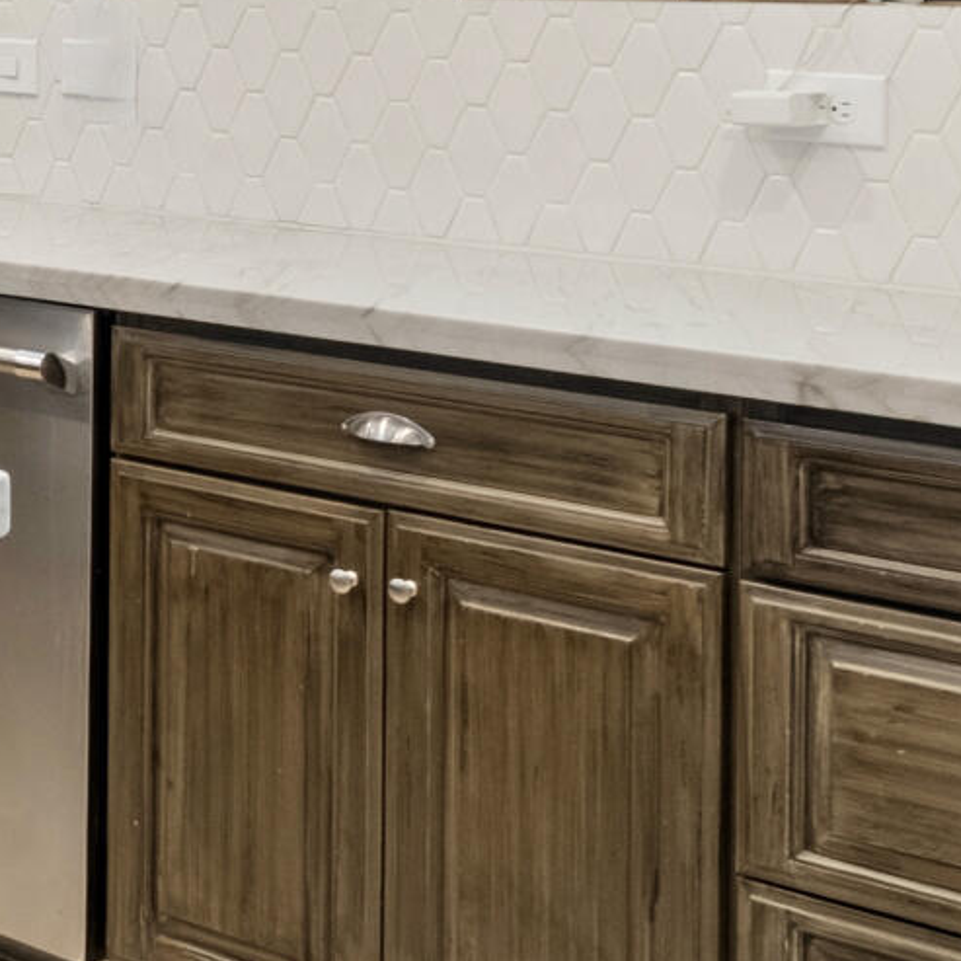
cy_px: -60
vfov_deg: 19.0
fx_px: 2764
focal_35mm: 88
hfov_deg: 15.7
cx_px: -959
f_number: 8
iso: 320
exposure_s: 1/1.67
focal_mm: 11
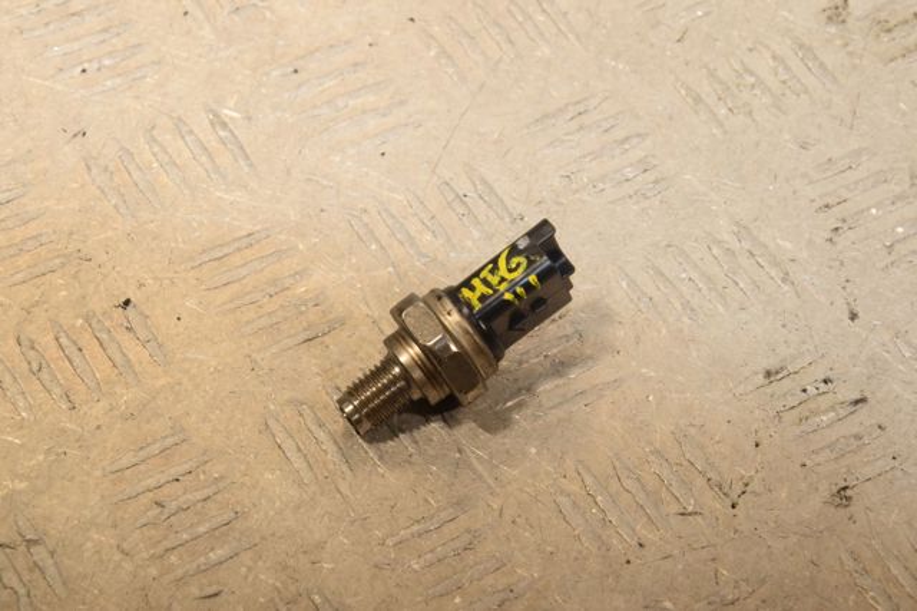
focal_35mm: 135
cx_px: 458
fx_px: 3437
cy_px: 306
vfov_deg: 10.1
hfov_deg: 15.2
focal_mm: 90
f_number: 10
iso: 1600
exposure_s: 1/200
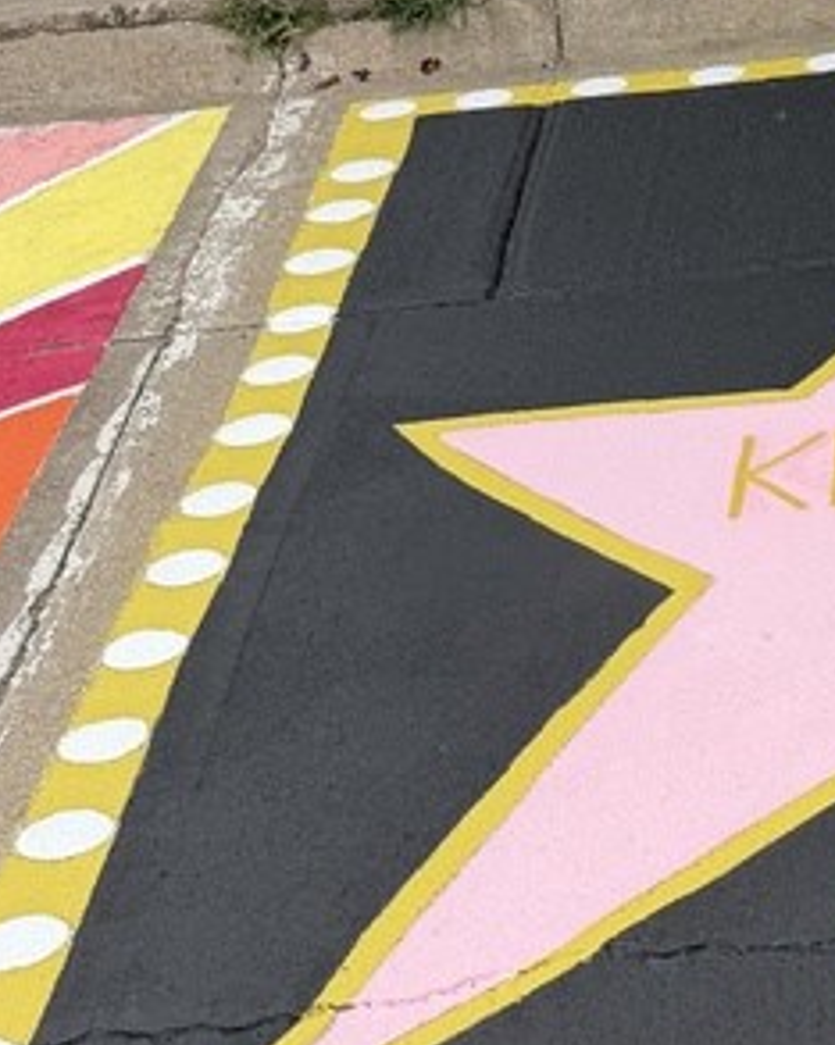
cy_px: 1484
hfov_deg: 17.4
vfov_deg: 20.5
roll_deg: +6.6
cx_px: 1113
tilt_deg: -43.5
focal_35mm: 82
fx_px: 2536
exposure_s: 1/2370
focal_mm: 6.76
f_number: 1.78
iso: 80
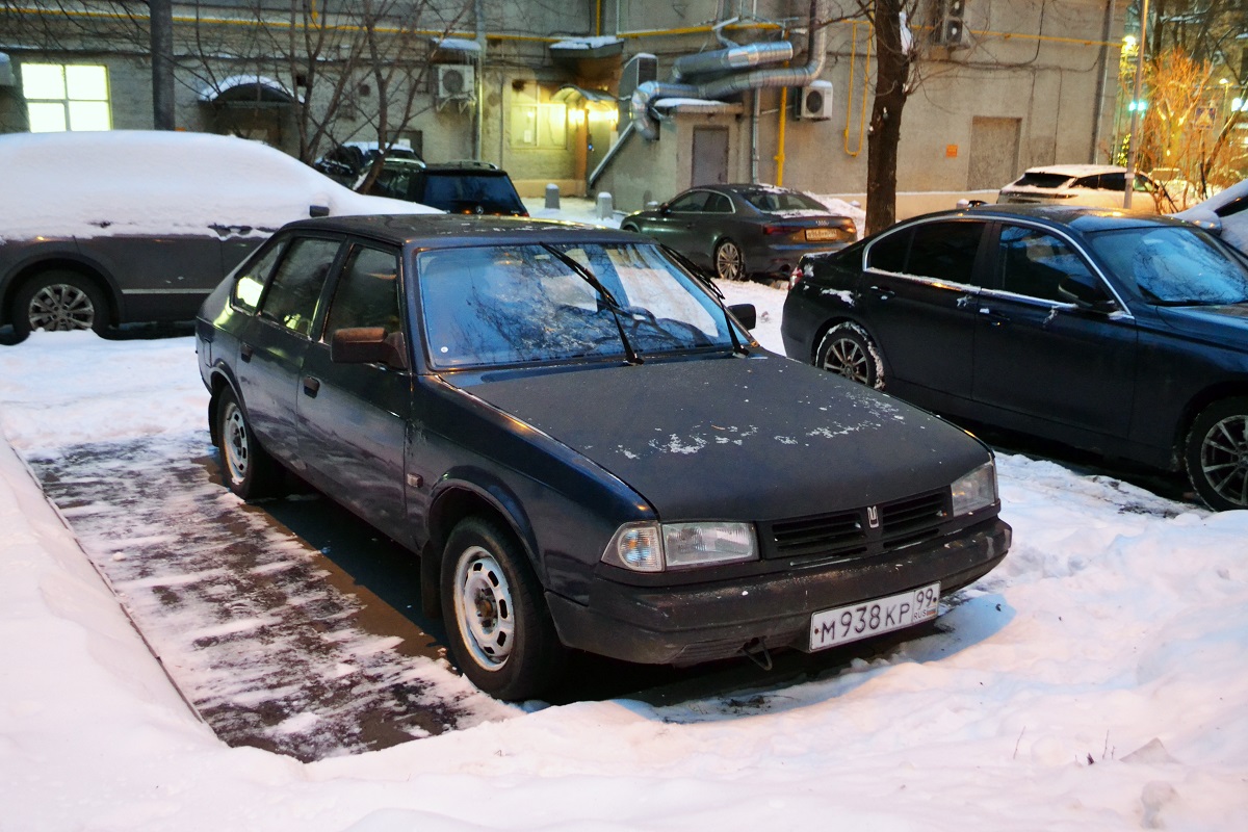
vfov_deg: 40.0
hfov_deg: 57.2
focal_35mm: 33
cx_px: 624
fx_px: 1144
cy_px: 416
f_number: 4
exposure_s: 1/13
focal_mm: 22
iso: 3200
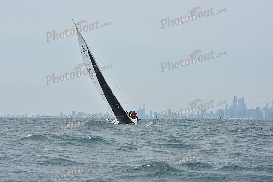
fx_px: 652
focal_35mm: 86
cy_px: 91
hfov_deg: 23.6
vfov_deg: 15.9
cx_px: 136
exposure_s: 1/800
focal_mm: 86
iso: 250
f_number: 11
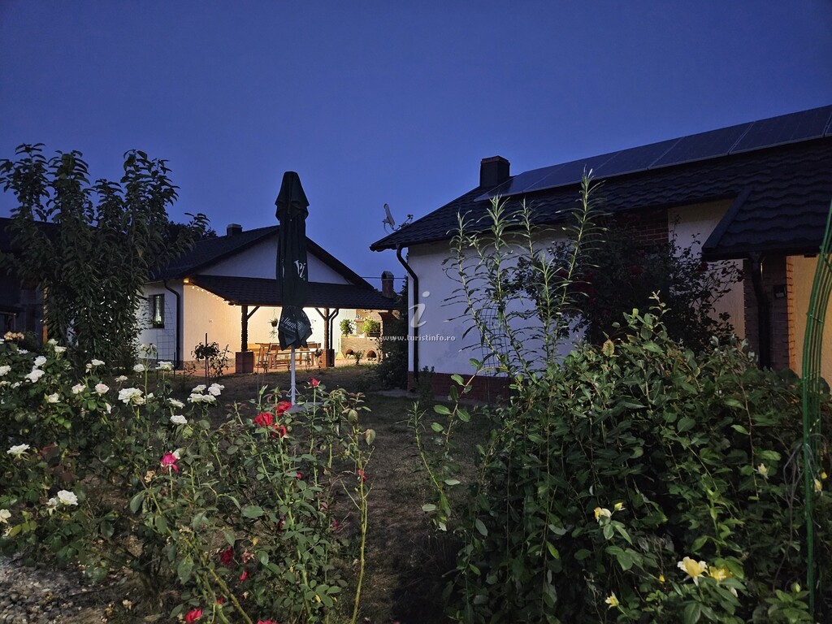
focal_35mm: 23
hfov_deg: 73.9
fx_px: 553
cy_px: 312
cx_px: 416
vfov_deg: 58.9
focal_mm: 5.4
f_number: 1.8
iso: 1600
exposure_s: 1/25
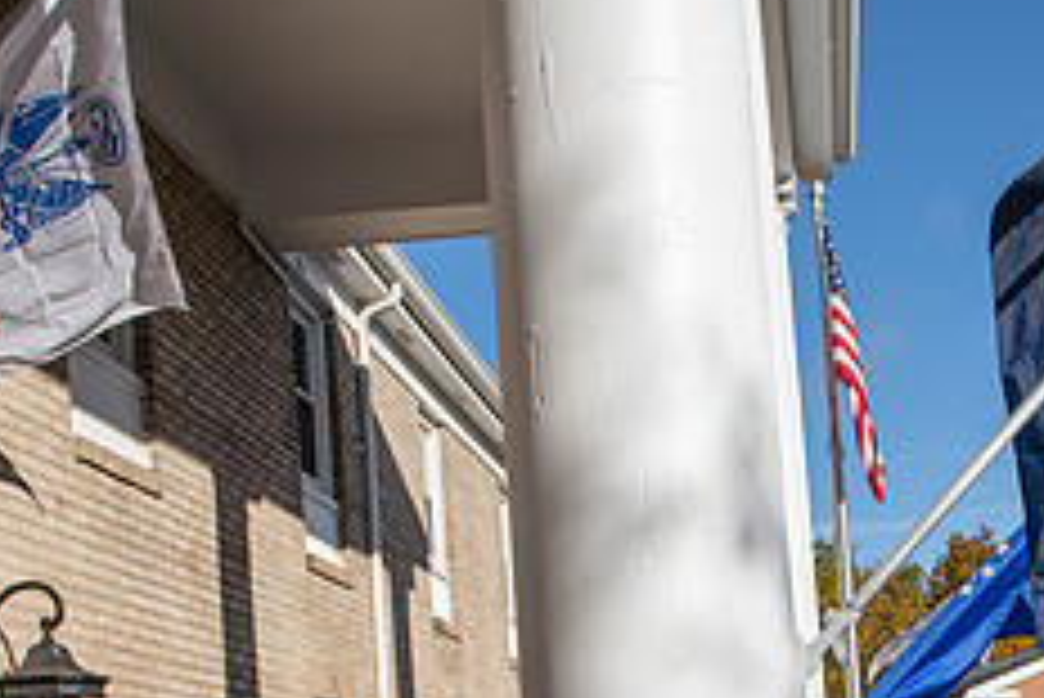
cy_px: 799
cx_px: 850
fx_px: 1741
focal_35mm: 60
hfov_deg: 32.4
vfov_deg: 21.3
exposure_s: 1/1000
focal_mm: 24
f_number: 3.5
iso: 80
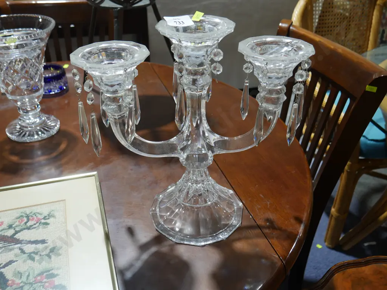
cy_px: 145
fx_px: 380
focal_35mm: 34
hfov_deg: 53.9
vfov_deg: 41.8
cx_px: 194
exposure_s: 1/60
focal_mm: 17
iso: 400
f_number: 4
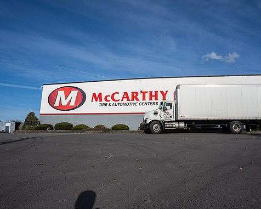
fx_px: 185
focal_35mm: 24
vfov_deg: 58.8
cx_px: 154
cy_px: 106
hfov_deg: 69.7
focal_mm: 21
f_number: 7.1
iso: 125
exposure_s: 1/1000
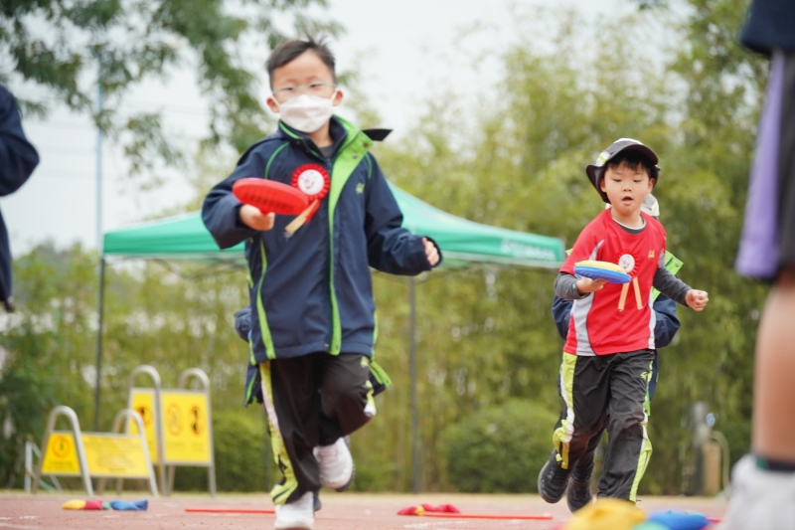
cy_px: 265
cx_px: 398
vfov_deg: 5.8
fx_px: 5210
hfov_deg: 8.7
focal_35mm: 236
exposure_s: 1/1250
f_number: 6.3
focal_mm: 236
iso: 2000
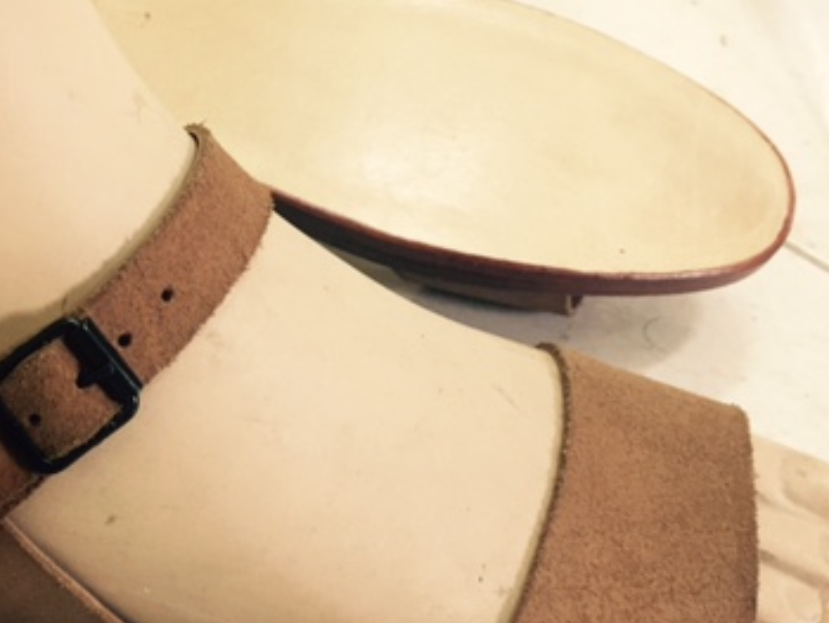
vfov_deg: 27.5
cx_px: 206
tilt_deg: -41.0
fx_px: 1270
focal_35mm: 53
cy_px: 370
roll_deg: -4.1
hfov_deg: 35.3
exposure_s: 1/33
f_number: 2.2
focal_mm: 4.15
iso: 125
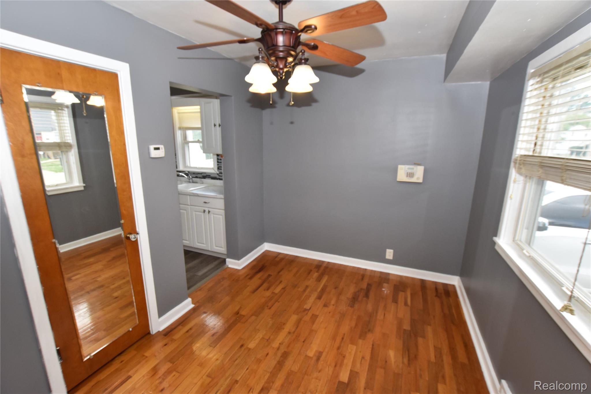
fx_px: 246
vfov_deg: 77.3
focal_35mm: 15
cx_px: 296
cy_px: 197
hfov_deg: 100.4
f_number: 5.6
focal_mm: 10
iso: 640
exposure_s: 1/125
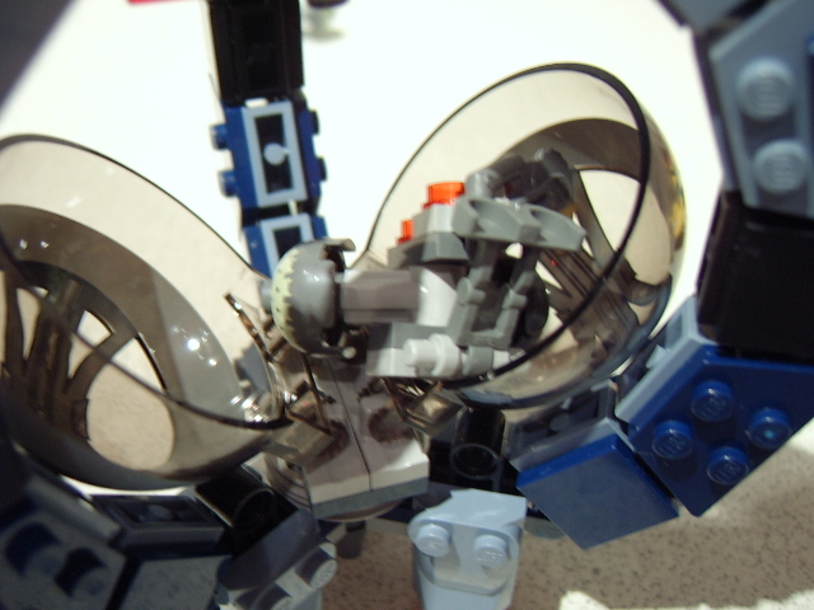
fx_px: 729
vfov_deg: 45.4
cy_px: 305
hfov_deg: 58.4
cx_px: 407
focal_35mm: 31
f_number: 2.7
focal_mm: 8.13
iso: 100
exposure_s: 1/4
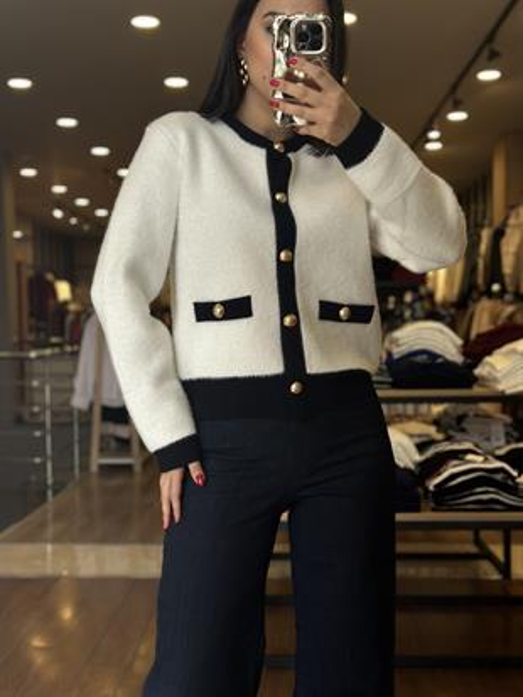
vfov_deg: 39.6
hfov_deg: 30.3
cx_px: 262
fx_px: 966
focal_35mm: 48
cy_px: 348
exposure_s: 1/179
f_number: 1.78
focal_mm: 6.86
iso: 80
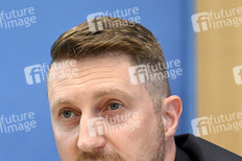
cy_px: 151
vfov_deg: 5.2
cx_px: 128
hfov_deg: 7.8
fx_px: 1765
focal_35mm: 263
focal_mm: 135
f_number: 5
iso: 3200
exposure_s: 1/800
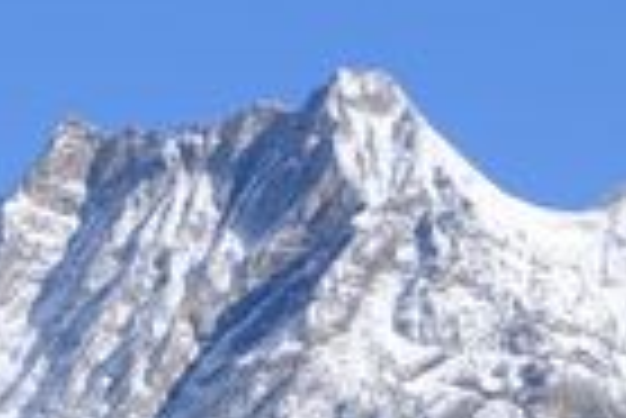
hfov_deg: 5.2
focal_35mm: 390
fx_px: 6789
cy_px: 205
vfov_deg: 3.5
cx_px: 932
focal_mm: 45
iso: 320
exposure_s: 1/1000
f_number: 5.6
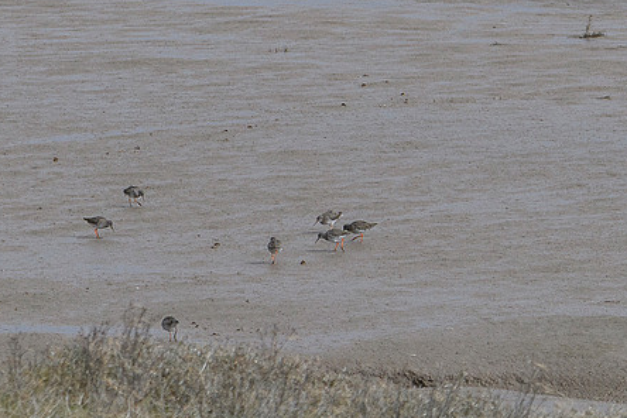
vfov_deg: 1.4
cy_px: 171
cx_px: 318
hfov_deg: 2.1
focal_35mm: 1006
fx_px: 17520
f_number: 6.3
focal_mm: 240
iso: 450
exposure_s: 1/1600
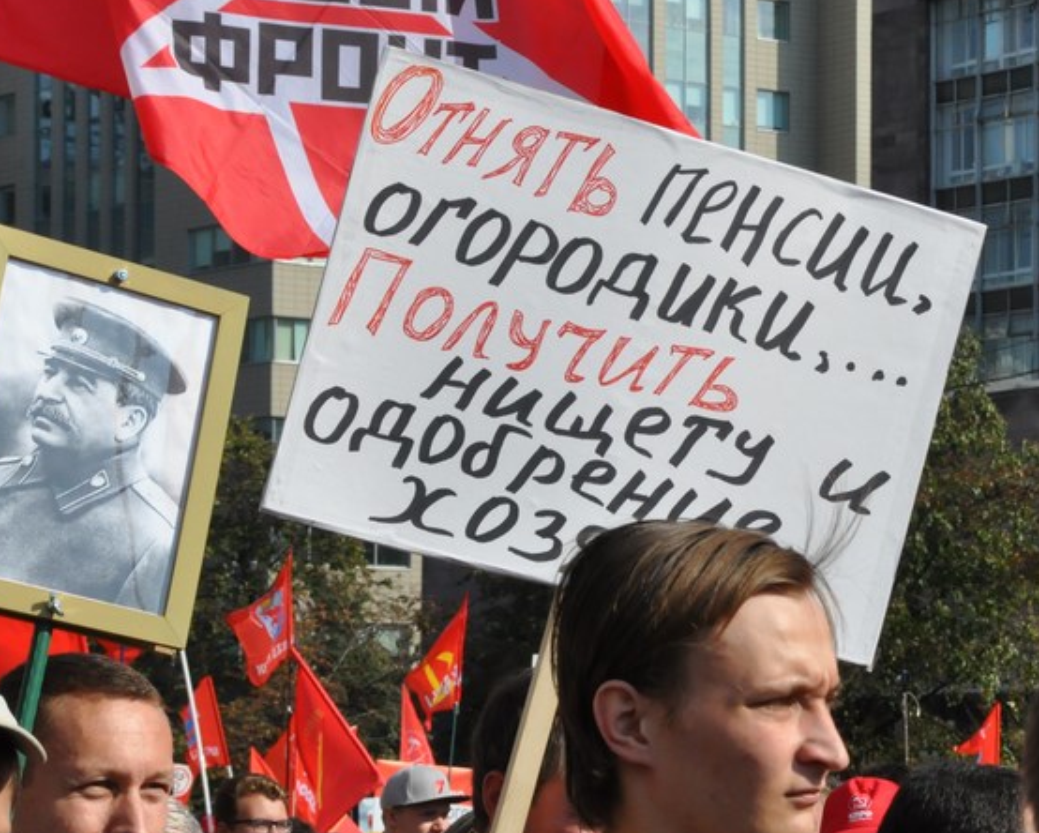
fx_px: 4954
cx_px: 818
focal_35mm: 161
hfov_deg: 11.9
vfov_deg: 9.6
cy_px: 358
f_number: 16
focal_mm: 62
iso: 1000
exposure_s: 1/1000
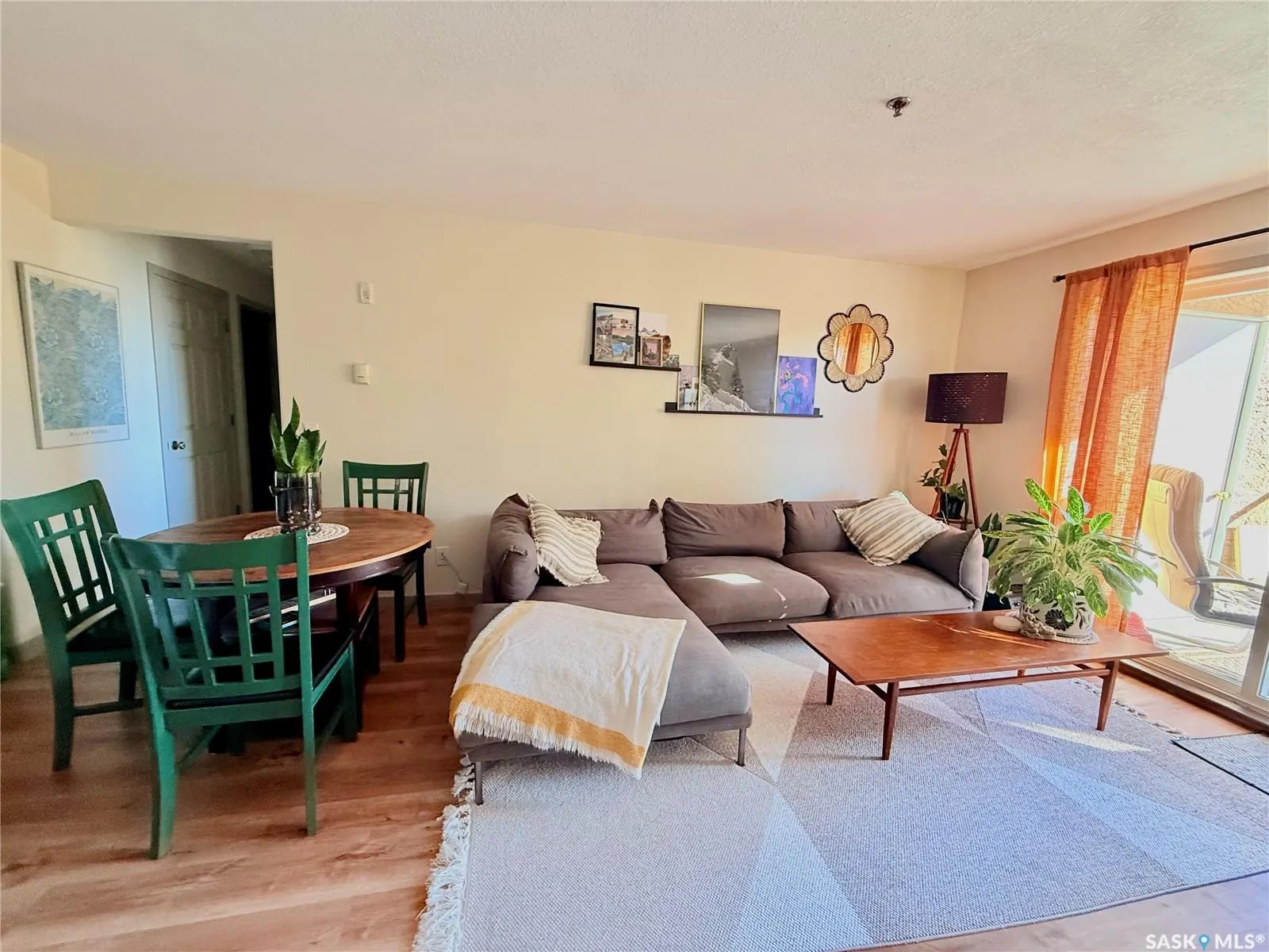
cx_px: 634
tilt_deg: -8.0
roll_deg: -2.1
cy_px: 476
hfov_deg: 102.1
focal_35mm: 14
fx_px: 513
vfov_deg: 85.7
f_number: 2.2
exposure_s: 1/80
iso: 320
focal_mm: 2.22
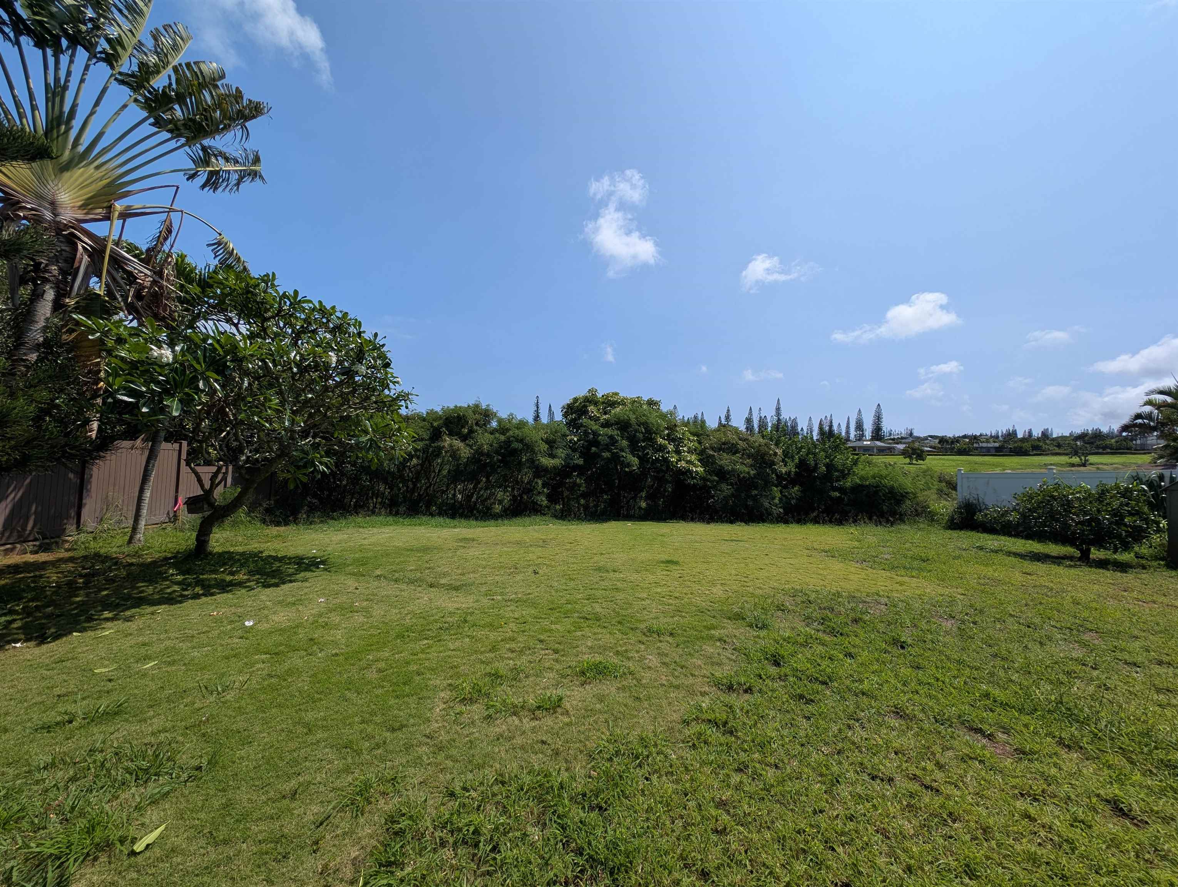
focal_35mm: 12
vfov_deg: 94.6
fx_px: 409
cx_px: 589
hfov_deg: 110.5
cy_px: 444
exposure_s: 1/3049
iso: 39
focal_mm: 2.23
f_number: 1.95
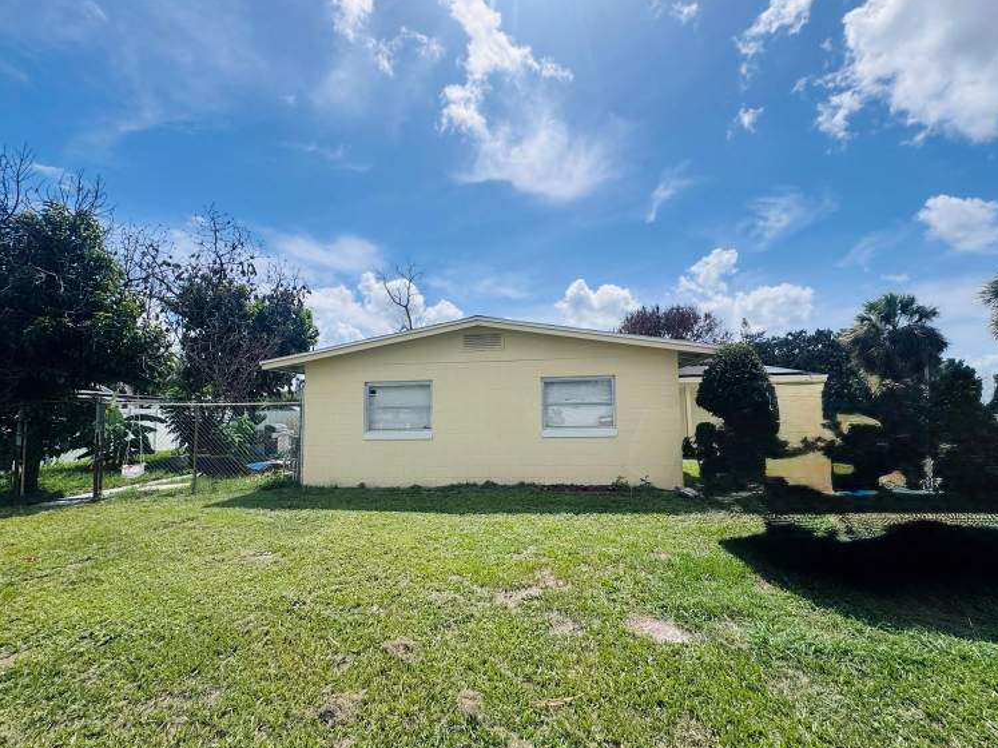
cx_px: 512
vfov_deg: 81.7
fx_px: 432
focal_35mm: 15
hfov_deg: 98.2
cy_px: 375
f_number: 2.2
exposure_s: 1/3546
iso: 50
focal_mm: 2.22
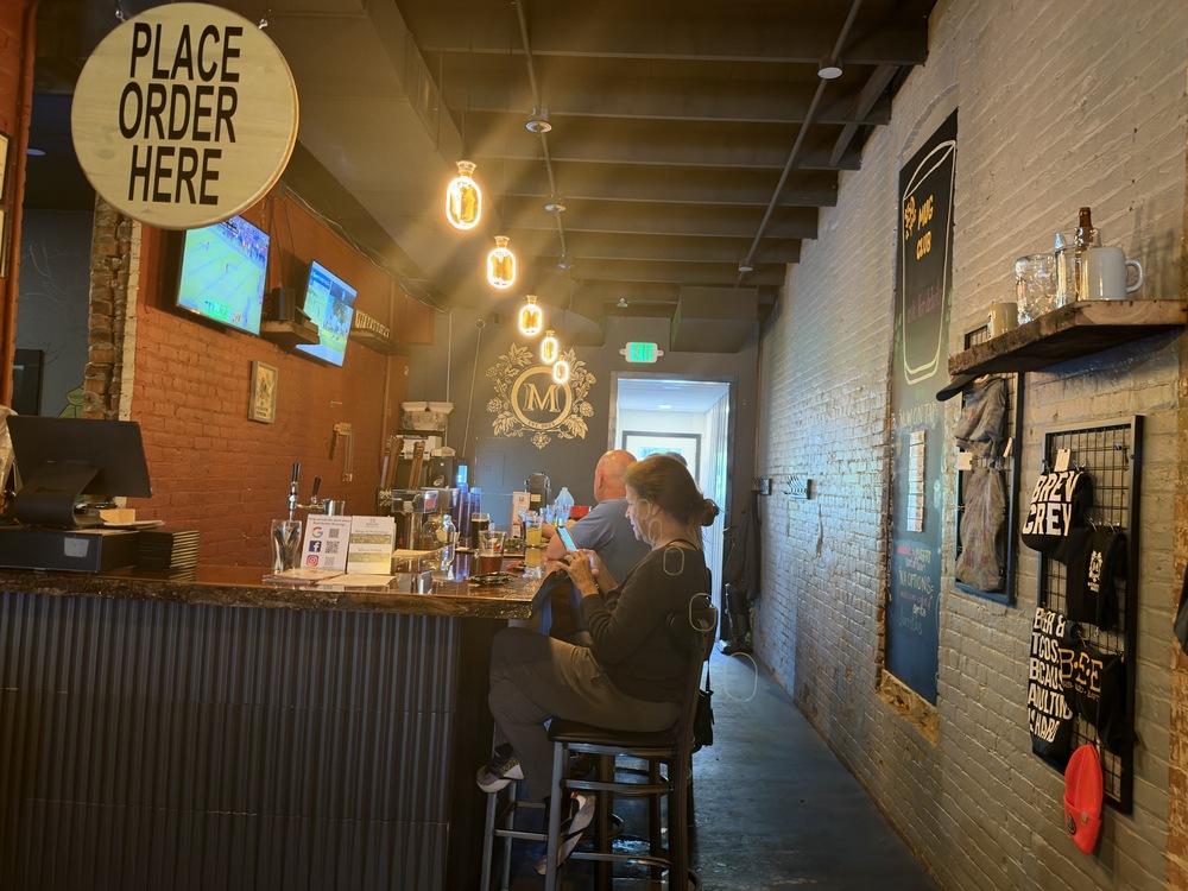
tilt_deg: +2.9
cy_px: 446
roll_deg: -1.6
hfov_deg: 63.4
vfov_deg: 49.7
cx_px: 594
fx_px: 961
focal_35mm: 28
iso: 640
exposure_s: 1/38
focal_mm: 6.93
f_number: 1.48
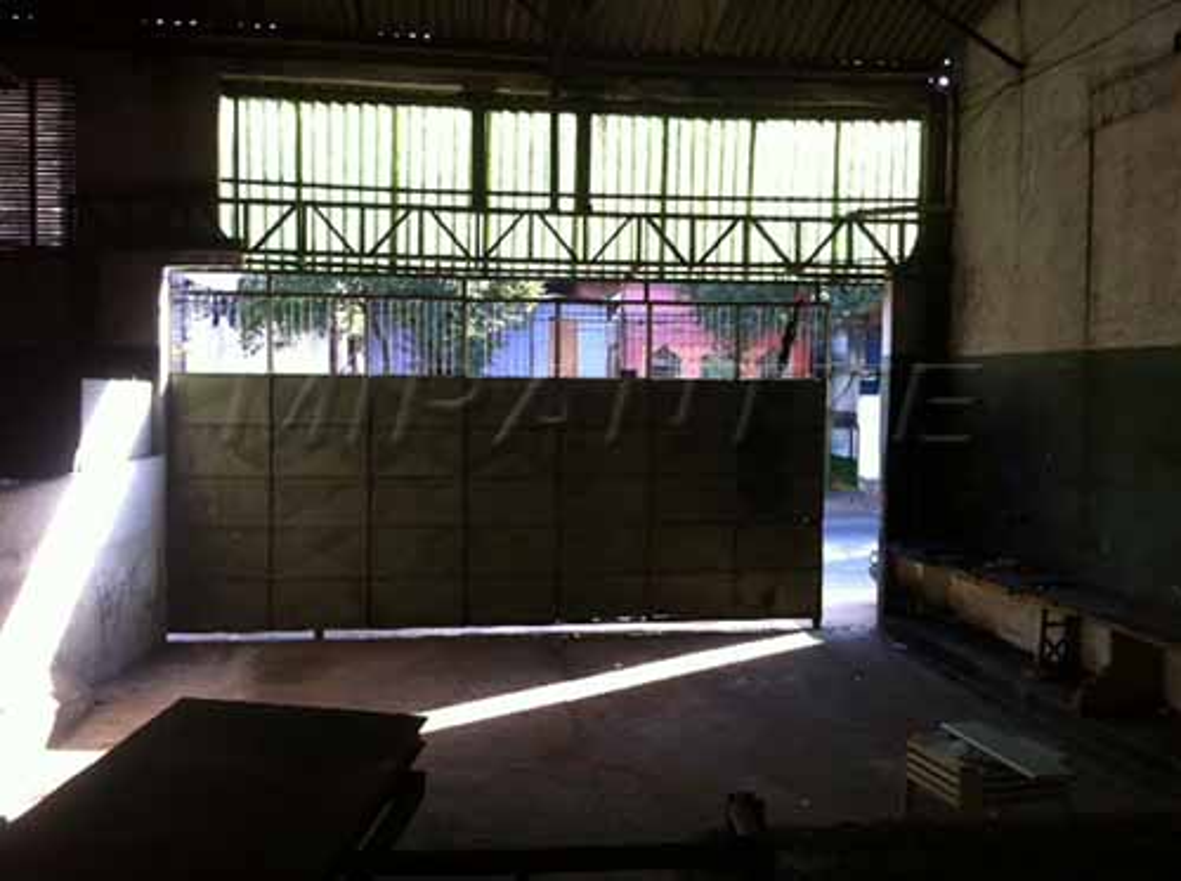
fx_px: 1192
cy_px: 440
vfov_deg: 40.6
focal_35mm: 35
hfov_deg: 52.7
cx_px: 590
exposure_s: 1/60
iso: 100
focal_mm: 3.85
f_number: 2.8
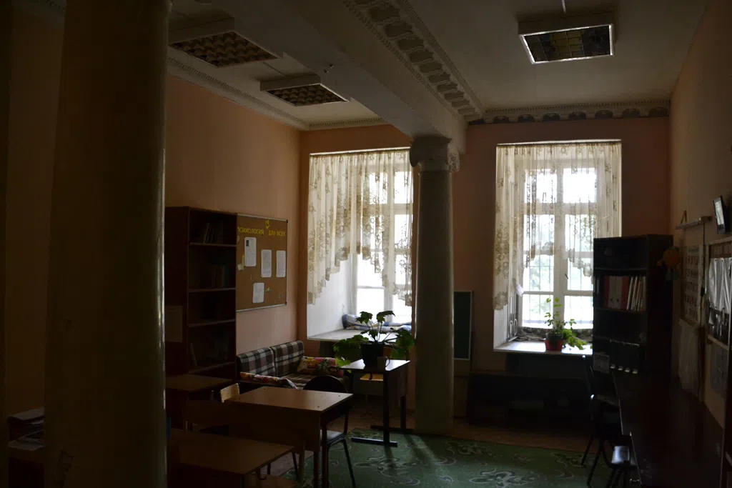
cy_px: 244
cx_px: 366
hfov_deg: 67.4
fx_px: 549
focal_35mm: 27
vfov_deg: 47.9
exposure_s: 1/125
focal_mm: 18
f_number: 5.6
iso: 1600
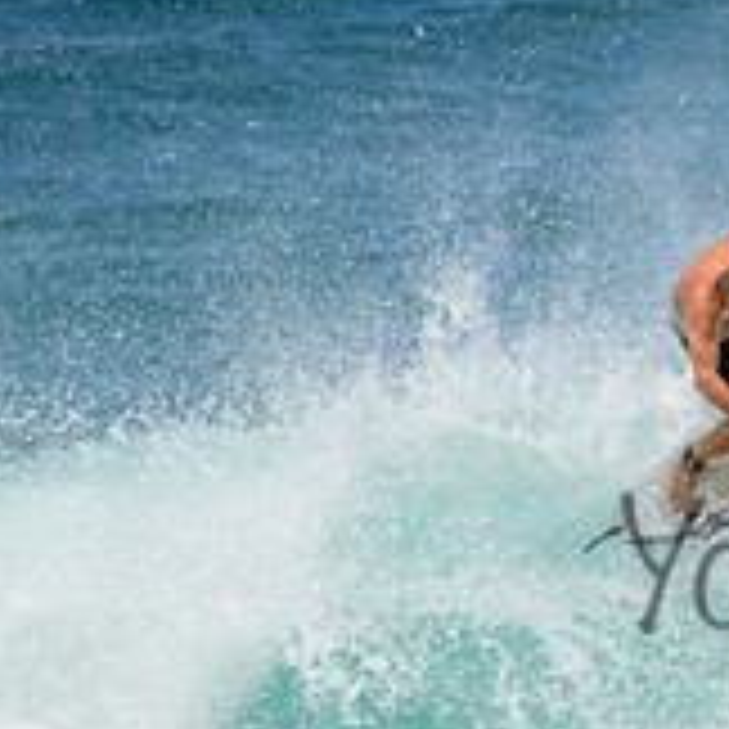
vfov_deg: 0.7
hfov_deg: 0.7
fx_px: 58088
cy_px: 524
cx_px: 1084
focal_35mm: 2438
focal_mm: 800
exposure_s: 1/2000
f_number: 11
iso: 640
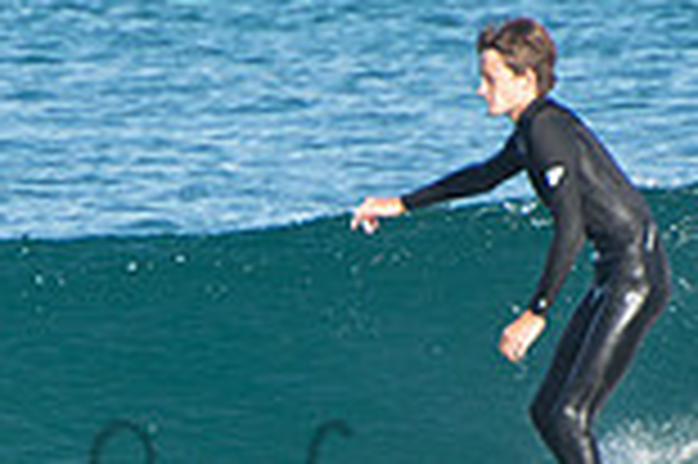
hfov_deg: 0.9
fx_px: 43481
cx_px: 284
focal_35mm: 2245
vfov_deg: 0.6
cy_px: 453
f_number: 5.6
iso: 450
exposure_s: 1/1250
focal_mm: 400
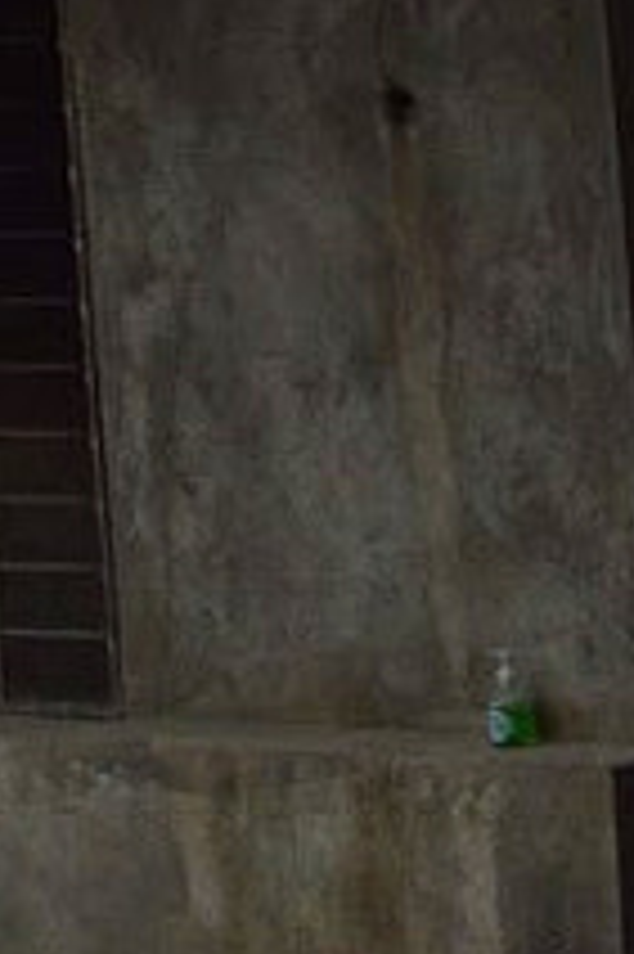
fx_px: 6588
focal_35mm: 249
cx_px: -382
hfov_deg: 5.4
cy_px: -1886
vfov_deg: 7.3
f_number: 6.3
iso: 400
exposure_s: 1/2000
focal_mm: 22
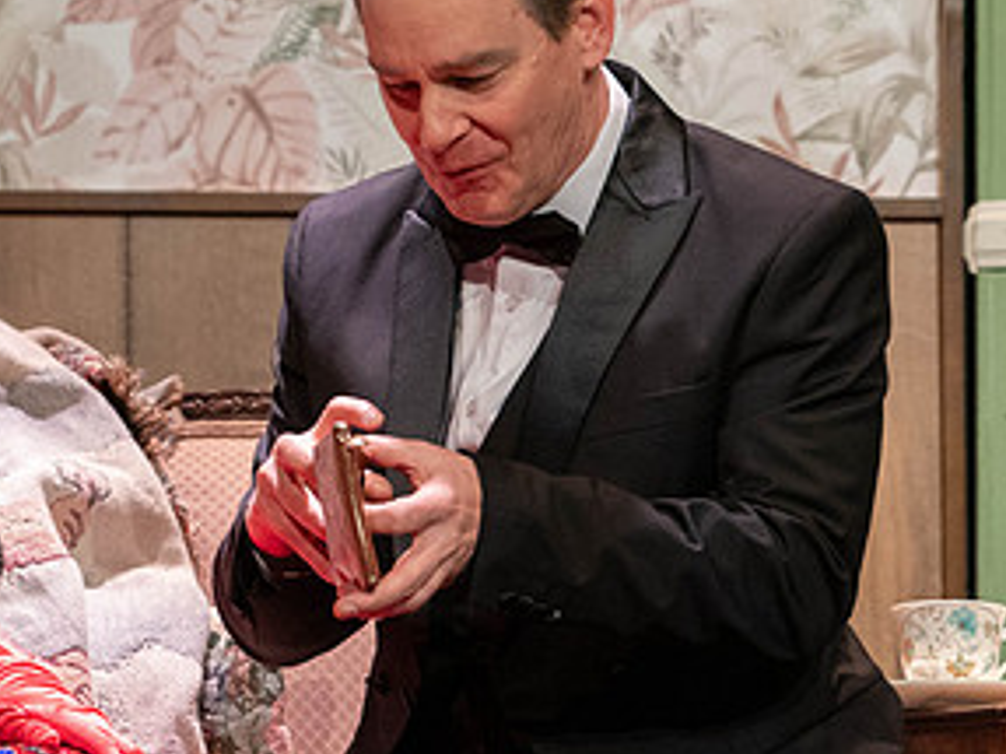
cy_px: 201
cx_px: -4
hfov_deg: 7.3
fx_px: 7843
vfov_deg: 5.5
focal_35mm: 270
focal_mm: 117
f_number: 6.3
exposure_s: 1/200
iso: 4000
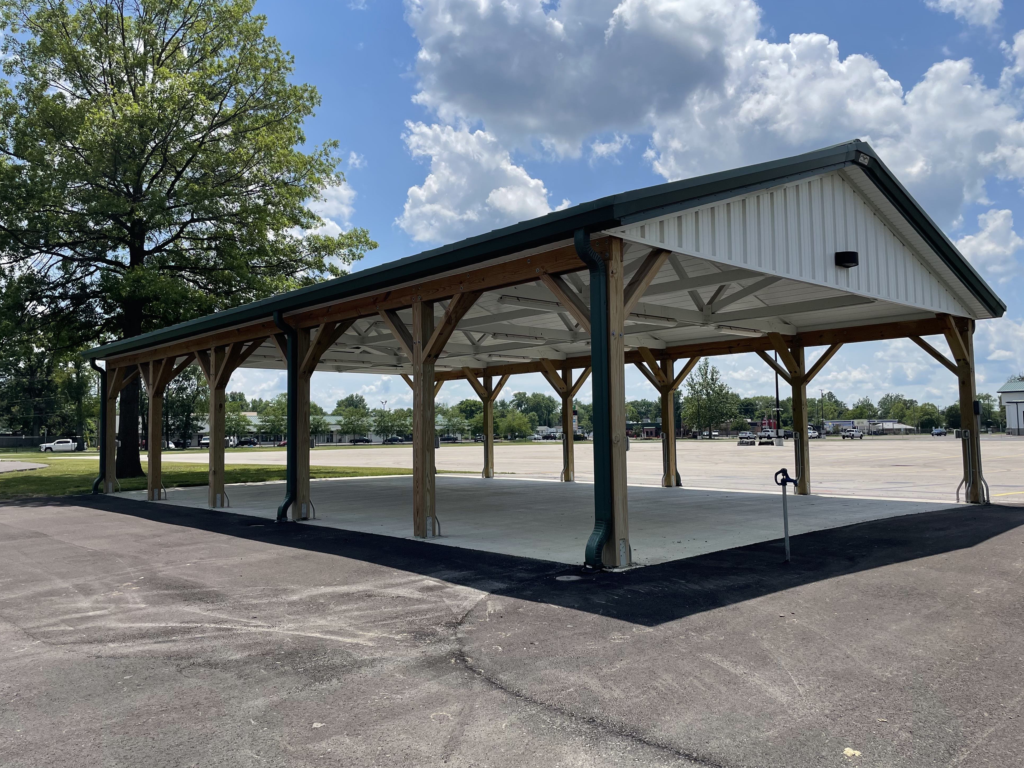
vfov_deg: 51.4
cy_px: 380
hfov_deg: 65.3
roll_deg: +0.8
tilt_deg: +4.3
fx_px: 799
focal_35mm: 27
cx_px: 499
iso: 32
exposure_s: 1/4464
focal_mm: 4.2
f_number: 1.6
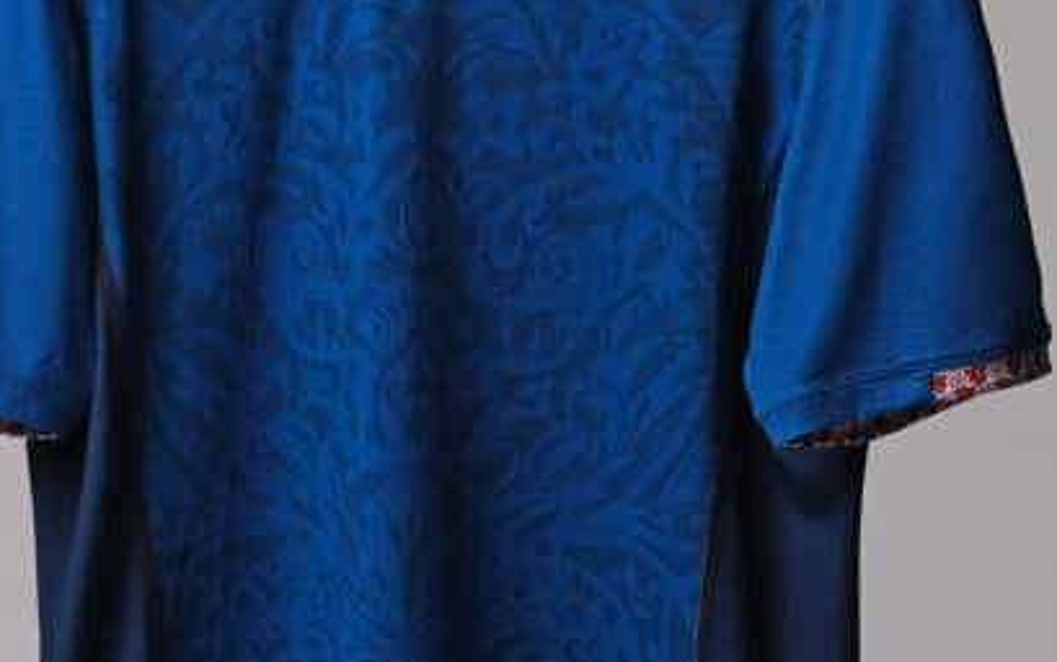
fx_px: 13228
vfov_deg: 2.9
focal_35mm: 459
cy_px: 287
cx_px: 239
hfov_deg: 4.6
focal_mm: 120
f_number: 11
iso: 250
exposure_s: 1/125
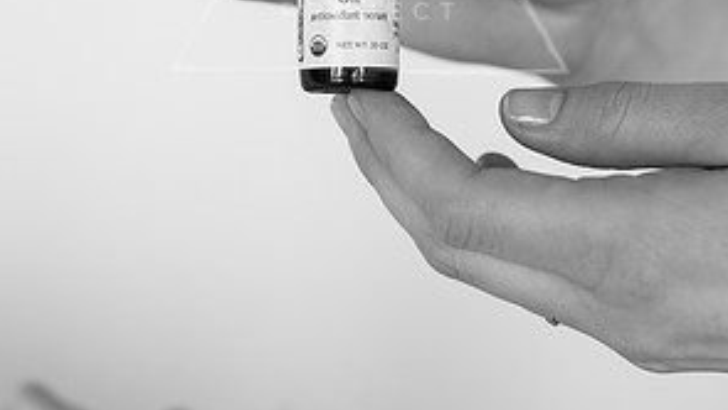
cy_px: -74
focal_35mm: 80
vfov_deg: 14.6
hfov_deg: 26.5
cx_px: 368
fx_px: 1544
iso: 640
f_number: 5
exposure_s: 1/200
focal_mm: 50
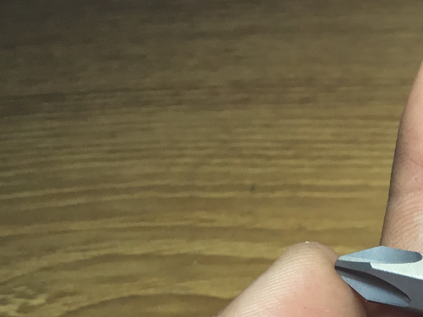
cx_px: 647
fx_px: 1307
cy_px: 400
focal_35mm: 107
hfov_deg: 16.6
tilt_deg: -50.9
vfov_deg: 13.4
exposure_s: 1/177
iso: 25
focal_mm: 3.3
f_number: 2.4
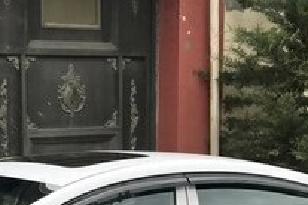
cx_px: 9
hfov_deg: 21.2
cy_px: 259
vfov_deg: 14.2
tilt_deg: -7.6
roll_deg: +1.4
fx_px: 796
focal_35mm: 93
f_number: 1.8
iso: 20
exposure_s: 1/250
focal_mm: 3.99
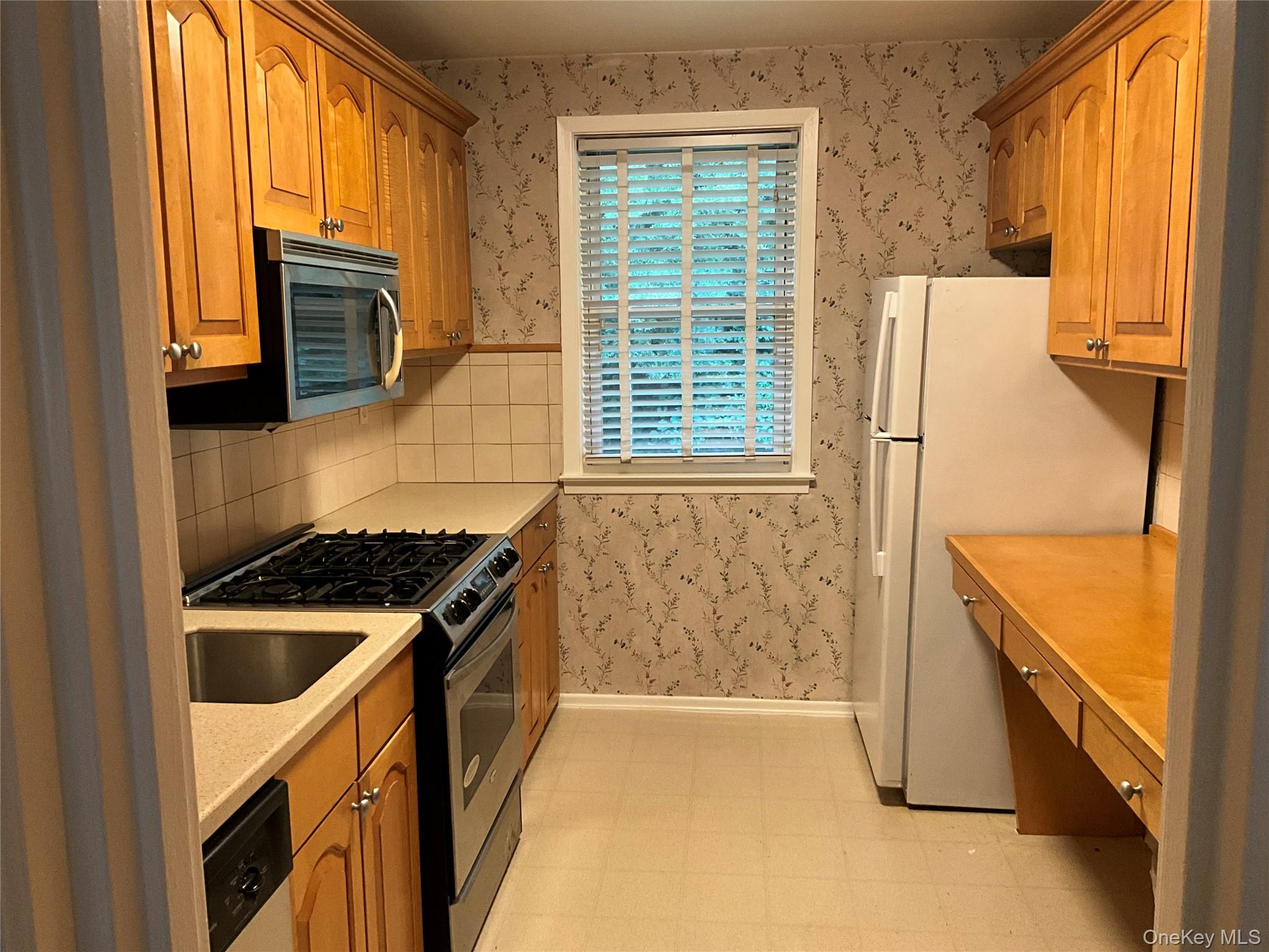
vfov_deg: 48.2
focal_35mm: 29
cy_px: 476
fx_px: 1063
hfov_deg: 61.7
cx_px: 634
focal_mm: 3
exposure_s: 1/60
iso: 200
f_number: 1.8
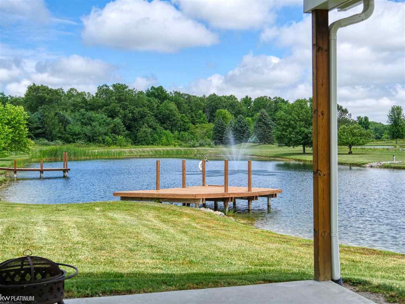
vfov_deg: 34.3
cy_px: 152
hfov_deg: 44.8
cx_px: 202
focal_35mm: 42
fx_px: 491
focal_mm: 21
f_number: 4.5
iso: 400
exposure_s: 1/1600
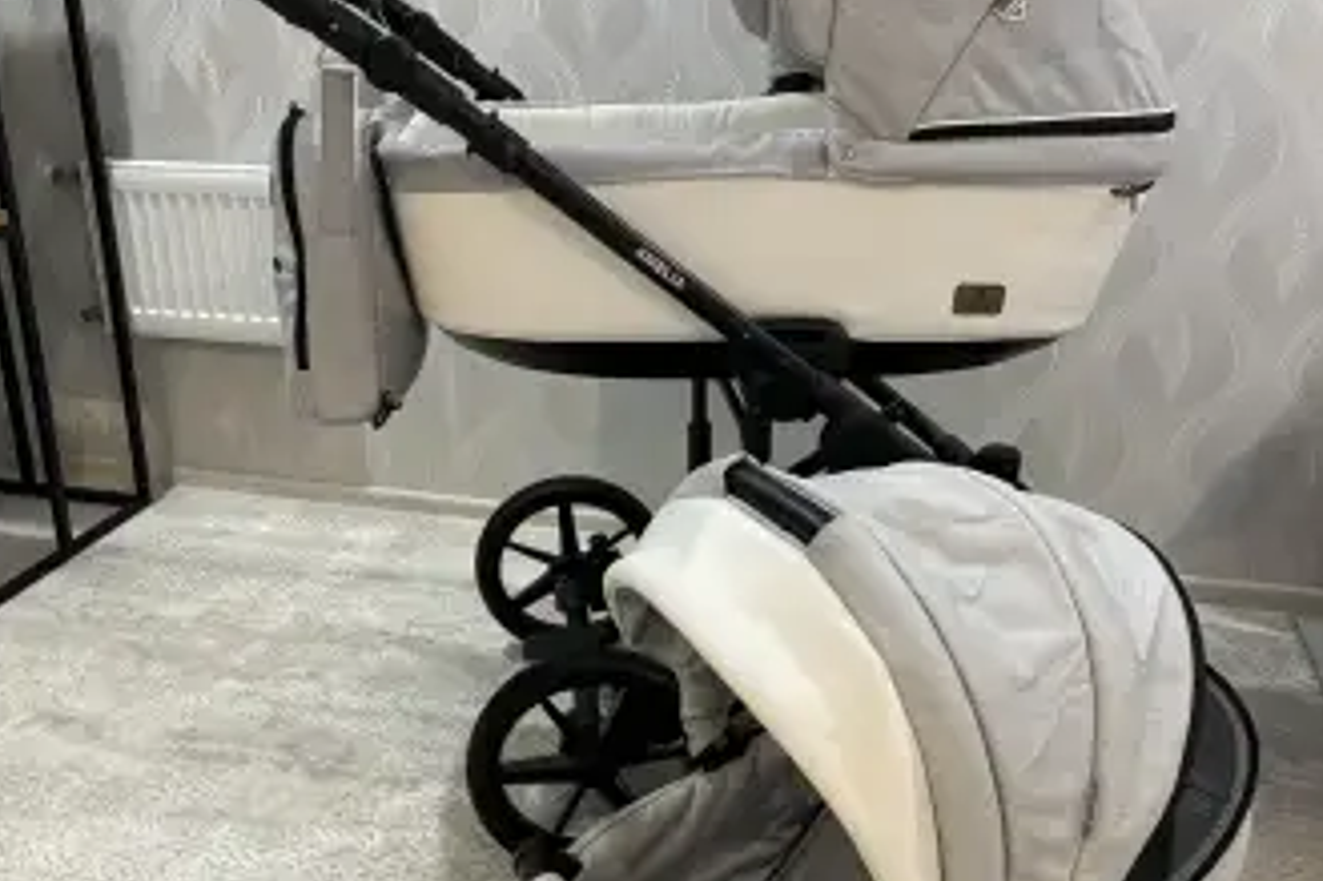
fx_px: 1359
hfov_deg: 51.9
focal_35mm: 37
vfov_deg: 35.8
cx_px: 651
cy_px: 535
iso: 200
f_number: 1.6
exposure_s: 1/50
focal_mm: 5.96
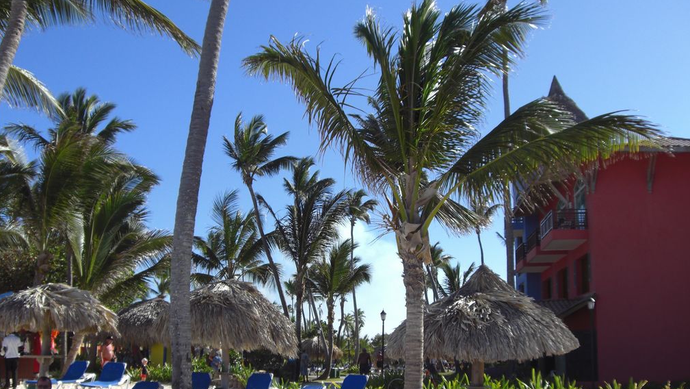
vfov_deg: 28.3
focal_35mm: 42
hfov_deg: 48.3
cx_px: 344
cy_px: 238
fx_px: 769
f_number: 8
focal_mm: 6.2
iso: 64
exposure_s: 1/125
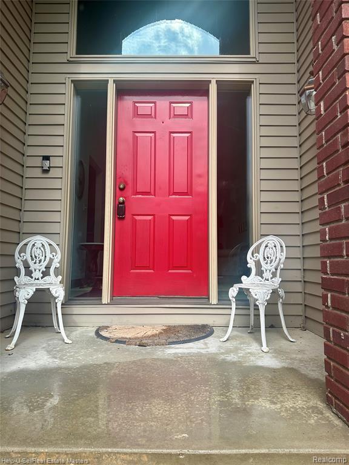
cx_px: 174
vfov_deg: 71.6
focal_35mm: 24
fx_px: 323
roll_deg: +0.3
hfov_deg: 56.8
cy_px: 232
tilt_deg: +8.3
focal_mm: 6.86
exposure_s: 1/1062
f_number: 1.78
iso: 80
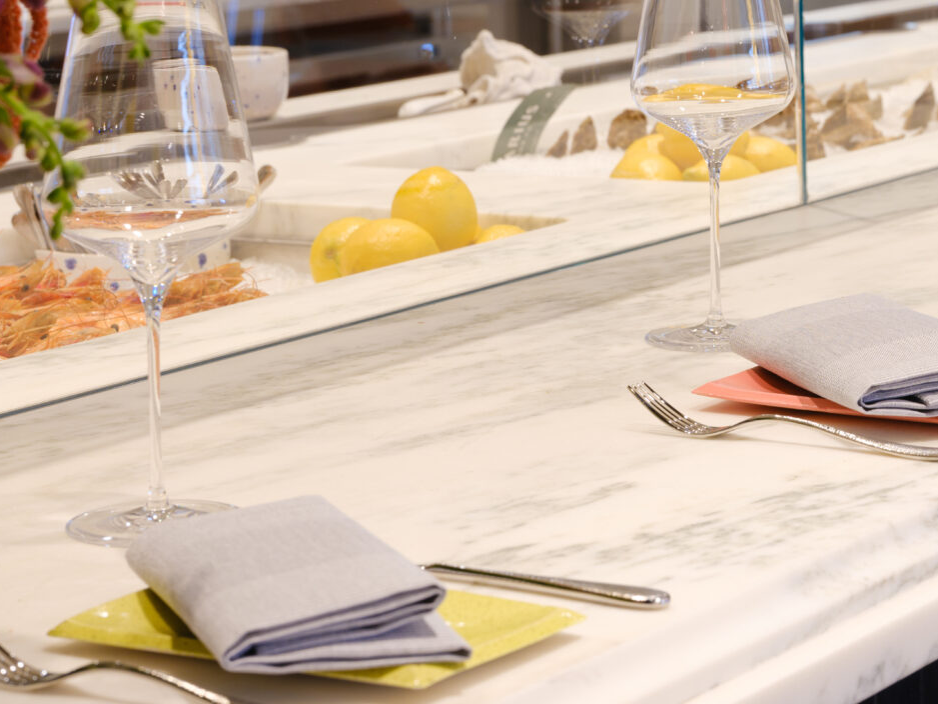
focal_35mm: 120
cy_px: 40
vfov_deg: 12.2
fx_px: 3251
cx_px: 857
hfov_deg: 16.2
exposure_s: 1/6
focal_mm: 55
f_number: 8
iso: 200
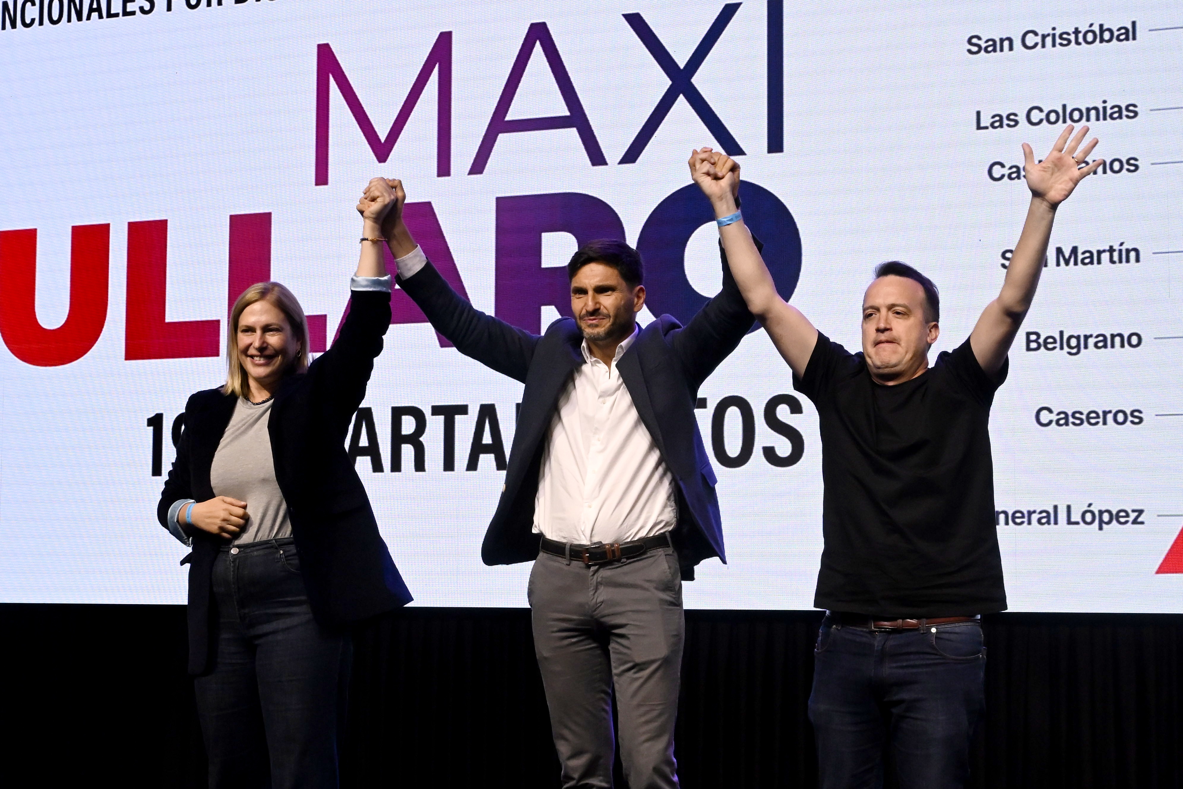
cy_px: 394
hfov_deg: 30.5
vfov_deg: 20.6
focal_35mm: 66
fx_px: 2169
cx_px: 592
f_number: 13
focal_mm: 44
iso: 4000
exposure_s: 1/200
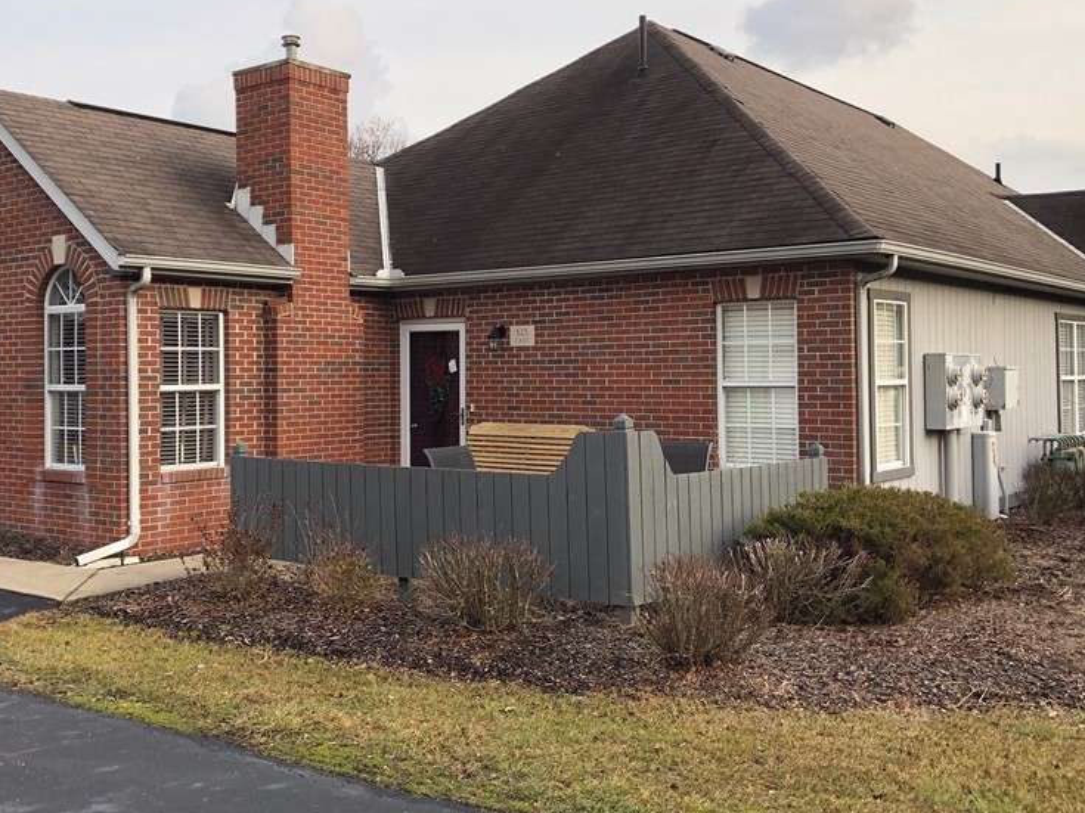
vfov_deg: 36.8
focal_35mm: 39
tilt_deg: -0.9
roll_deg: +0.0
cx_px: 484
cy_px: 364
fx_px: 1222
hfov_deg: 47.8
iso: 20
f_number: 1.8
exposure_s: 1/134
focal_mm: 3.99
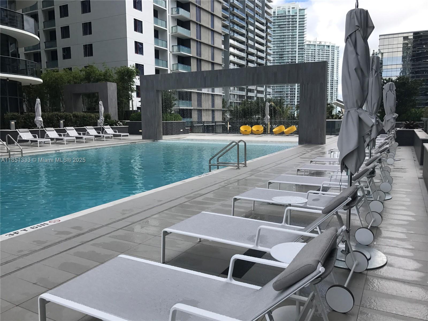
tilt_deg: -6.9
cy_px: 160
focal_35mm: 28
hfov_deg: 63.4
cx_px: 214
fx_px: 346
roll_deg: +0.2
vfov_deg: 49.7
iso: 20
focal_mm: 3.99
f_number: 1.8
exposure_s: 1/1330
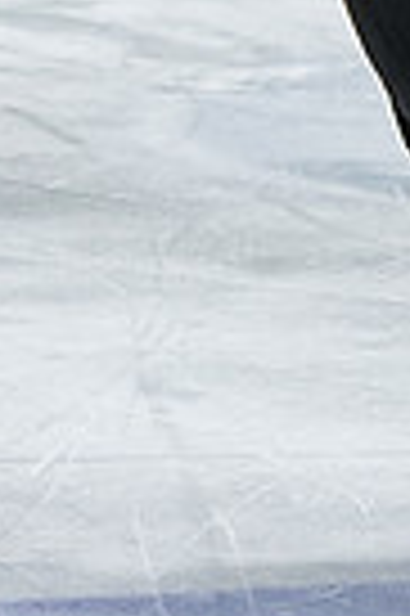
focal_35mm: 1172
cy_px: -432
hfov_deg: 1.2
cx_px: 438
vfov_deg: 1.8
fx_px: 20071
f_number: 3.5
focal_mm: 135
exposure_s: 1/800
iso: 2500
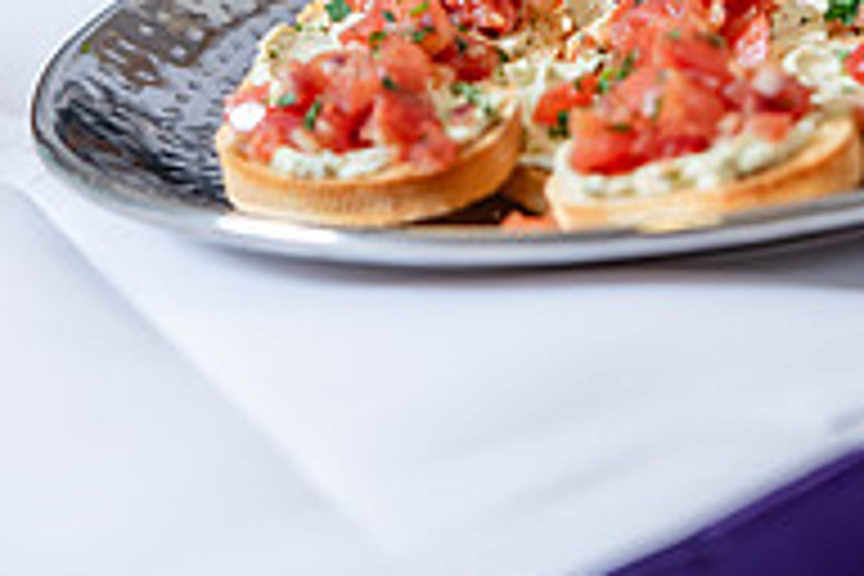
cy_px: -254
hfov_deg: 4.6
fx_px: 10847
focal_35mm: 452
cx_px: 580
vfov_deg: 3.0
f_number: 3.5
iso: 320
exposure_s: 1/160
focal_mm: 150
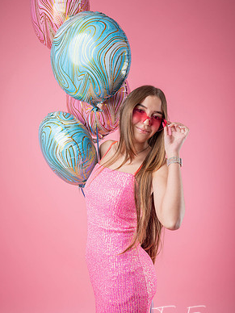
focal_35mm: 39
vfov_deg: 47.8
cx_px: 118
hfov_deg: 36.8
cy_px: 165
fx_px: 353
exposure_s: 1/200
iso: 200
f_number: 6.3
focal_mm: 35
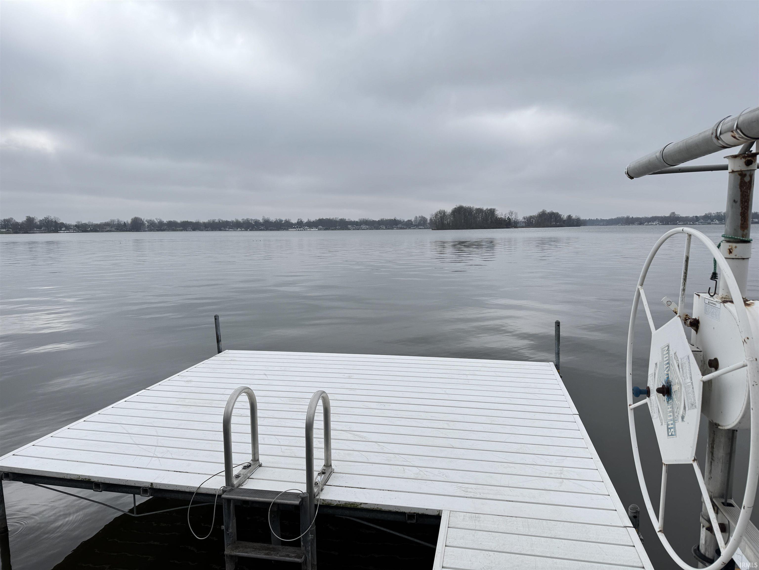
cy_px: 285
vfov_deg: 56.8
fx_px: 526
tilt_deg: -7.3
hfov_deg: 71.6
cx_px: 380
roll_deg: +0.6
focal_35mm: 24
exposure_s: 1/3096
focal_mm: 6.76
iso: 80
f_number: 1.78
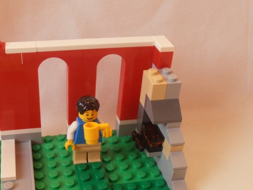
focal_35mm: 52
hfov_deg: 36.6
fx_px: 380
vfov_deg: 27.9
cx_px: 91
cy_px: 121
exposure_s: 1/40
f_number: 3.9
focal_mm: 6.61
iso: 125
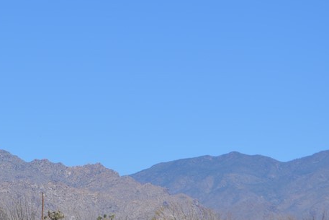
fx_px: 1691
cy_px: 137
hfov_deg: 10.9
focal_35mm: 185
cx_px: -45
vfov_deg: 7.4
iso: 140
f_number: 8
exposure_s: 1/500
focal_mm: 52
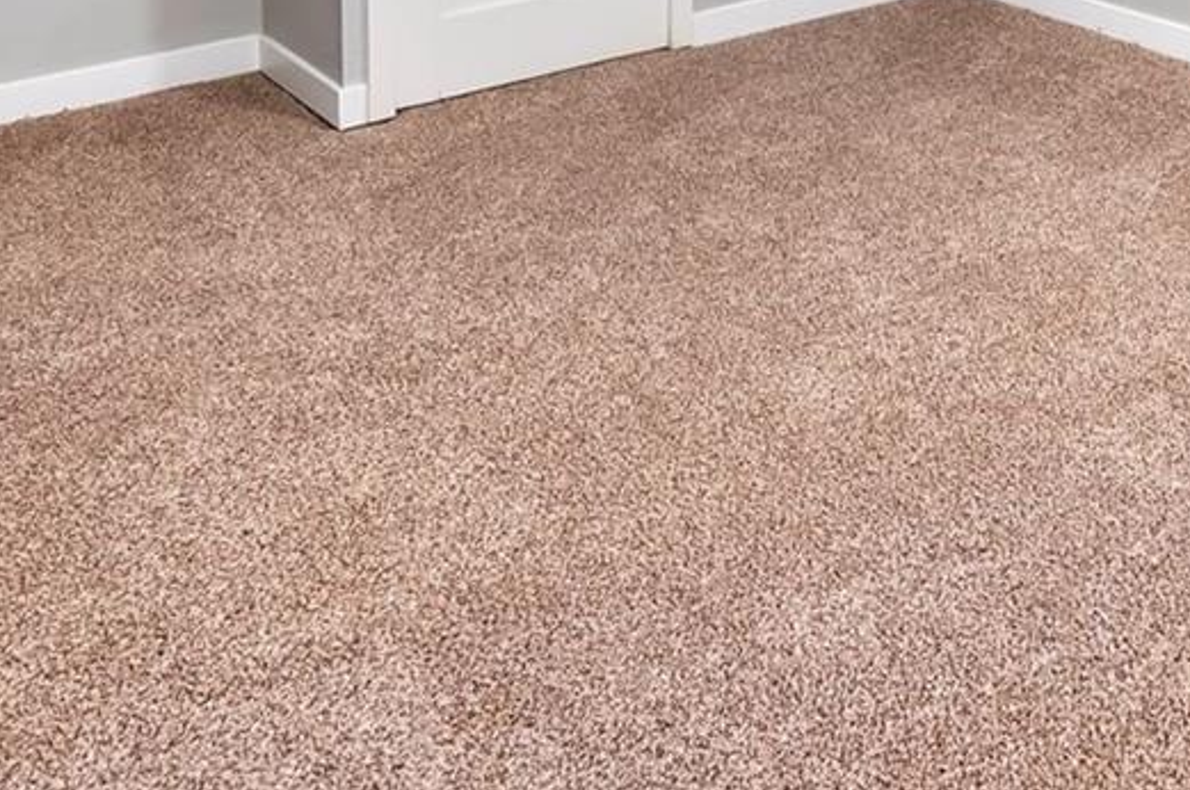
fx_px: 1420
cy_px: -405
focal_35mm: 43
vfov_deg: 24.2
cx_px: 859
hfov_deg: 44.3
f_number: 9
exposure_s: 1/25
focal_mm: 14
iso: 320
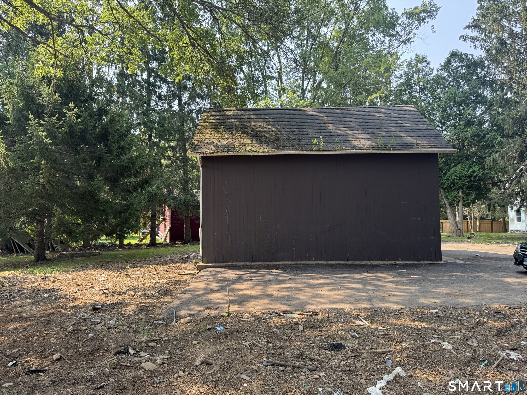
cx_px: 264
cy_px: 198
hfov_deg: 71.6
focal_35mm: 24
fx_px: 365
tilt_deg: +2.7
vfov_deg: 56.8
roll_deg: -0.2
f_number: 1.78
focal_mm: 6.76
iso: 80
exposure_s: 1/387
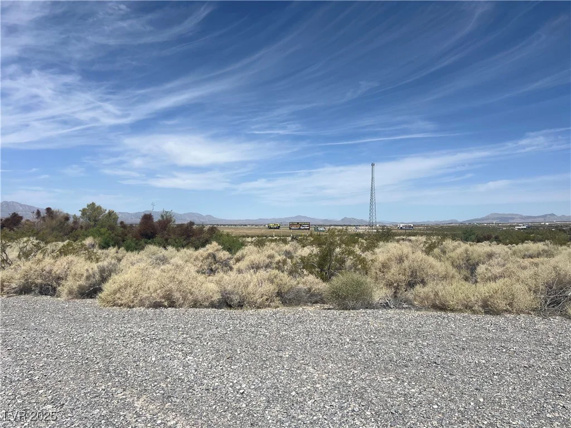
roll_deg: -0.6
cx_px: 286
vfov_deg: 53.1
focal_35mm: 26
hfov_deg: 67.3
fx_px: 429
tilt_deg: -0.2
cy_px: 214
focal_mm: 5.7
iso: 50
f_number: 1.5
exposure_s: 1/9434
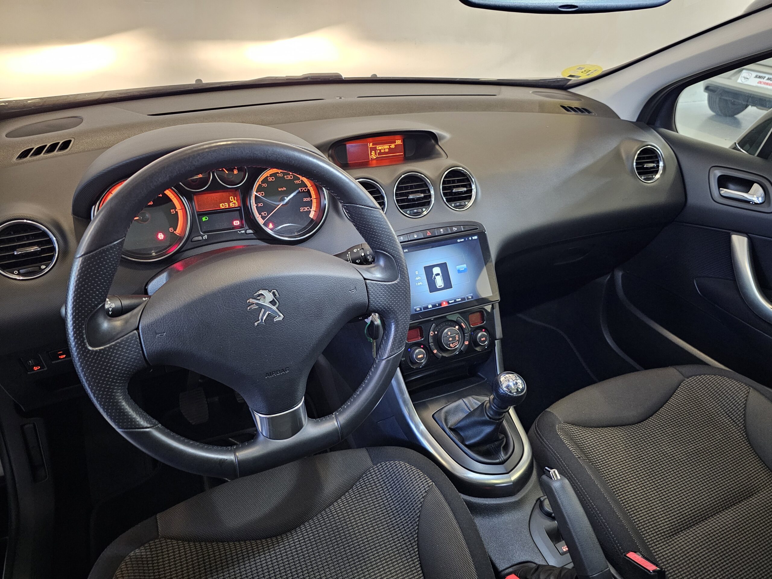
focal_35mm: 23
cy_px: 290
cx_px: 386
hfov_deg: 73.9
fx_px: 513
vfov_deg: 58.9
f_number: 1.7
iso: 640
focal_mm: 6.3
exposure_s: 1/24
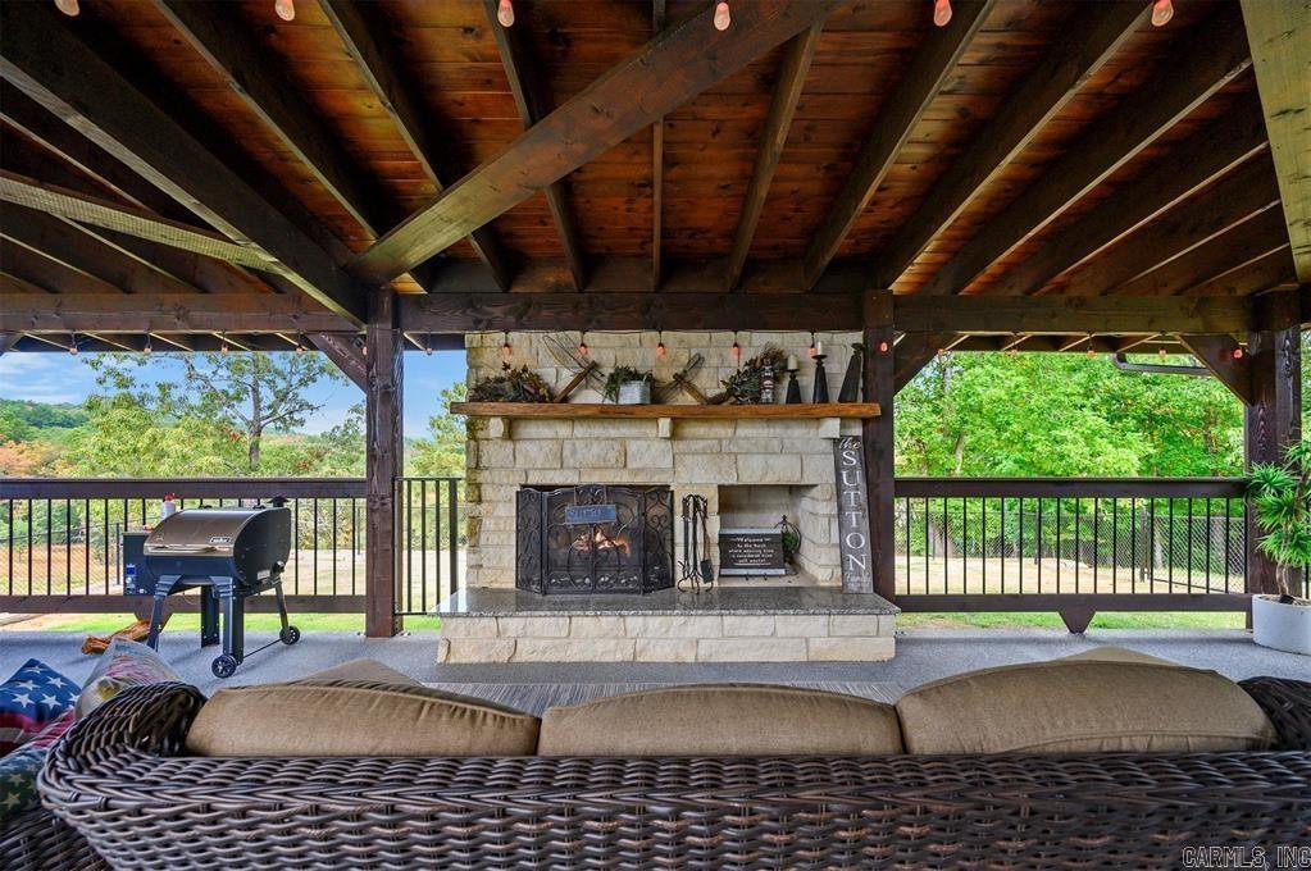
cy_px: 436
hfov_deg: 104.3
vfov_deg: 81.1
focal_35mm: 14
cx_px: 656
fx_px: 509
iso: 640
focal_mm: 14
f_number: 6.3
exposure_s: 1/125
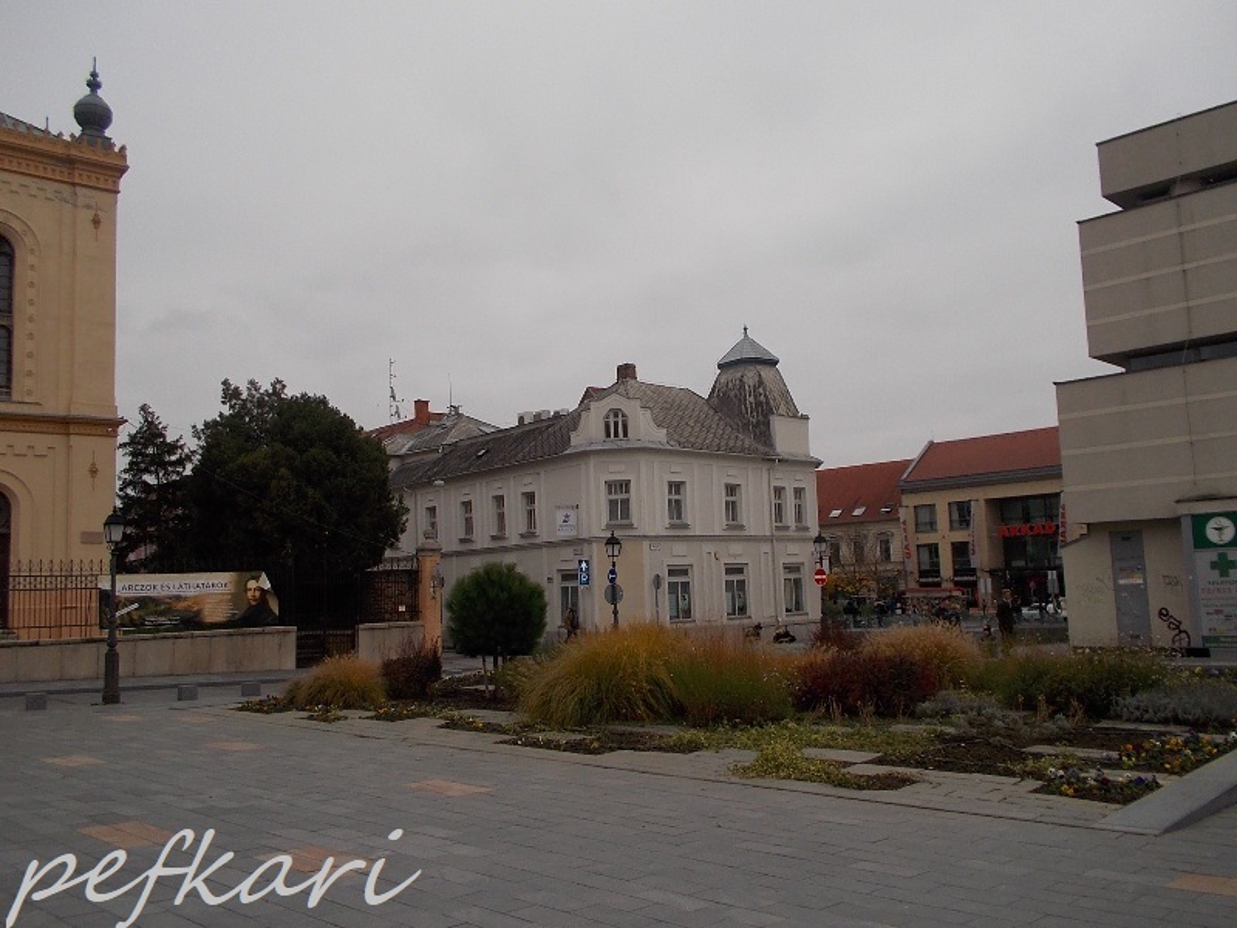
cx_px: 618
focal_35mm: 29
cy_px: 464
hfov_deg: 61.7
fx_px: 1036
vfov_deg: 48.2
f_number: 3.3
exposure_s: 1/800
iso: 80
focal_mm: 4.1
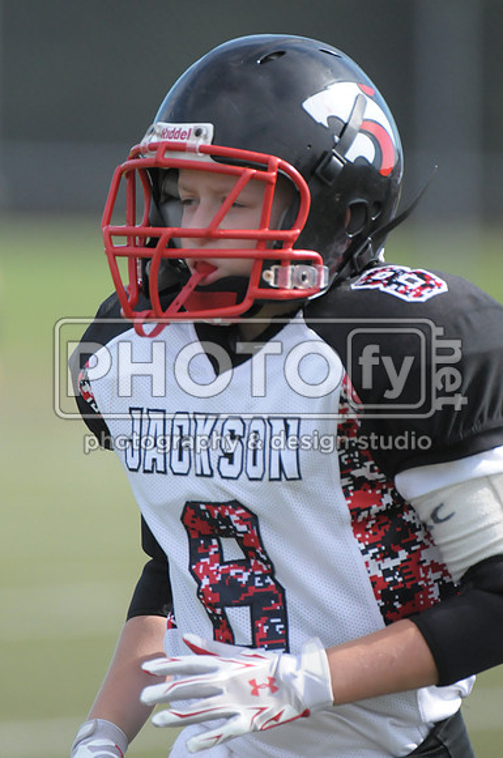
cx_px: 252
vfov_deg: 3.4
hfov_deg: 2.3
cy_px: 379
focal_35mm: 600
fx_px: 12612
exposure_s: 1/5000
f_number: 4
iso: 1600
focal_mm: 400
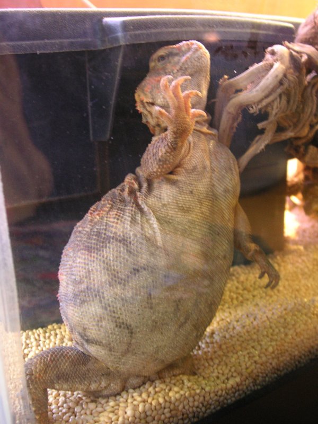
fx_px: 539
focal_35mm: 44
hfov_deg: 32.9
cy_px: 212
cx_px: 159
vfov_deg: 42.9
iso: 100
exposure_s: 1/6
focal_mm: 7.3
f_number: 3.1
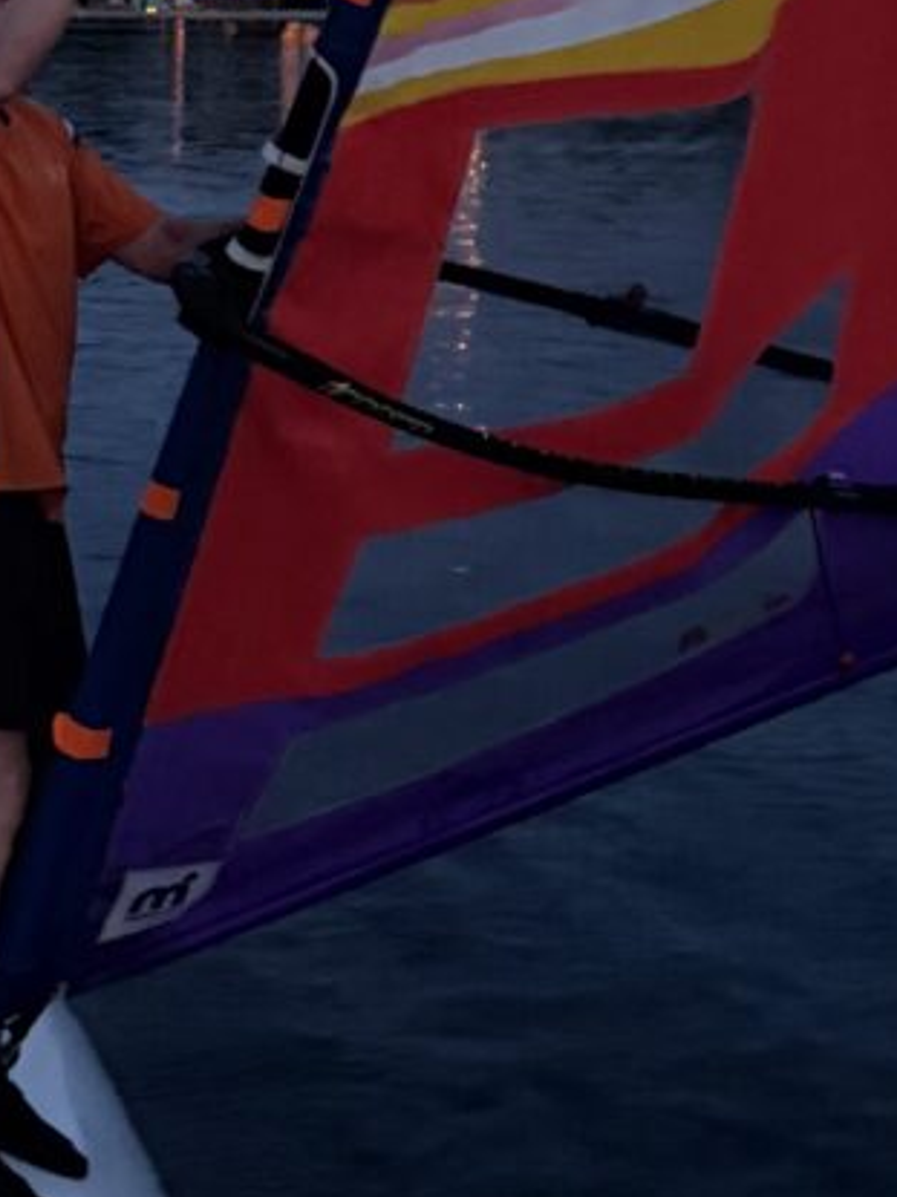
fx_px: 3837
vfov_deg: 16.7
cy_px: -358
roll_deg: -0.7
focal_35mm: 111
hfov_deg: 13.3
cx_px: 332
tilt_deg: +4.4
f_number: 1.78
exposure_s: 1/49
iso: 800
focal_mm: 6.76
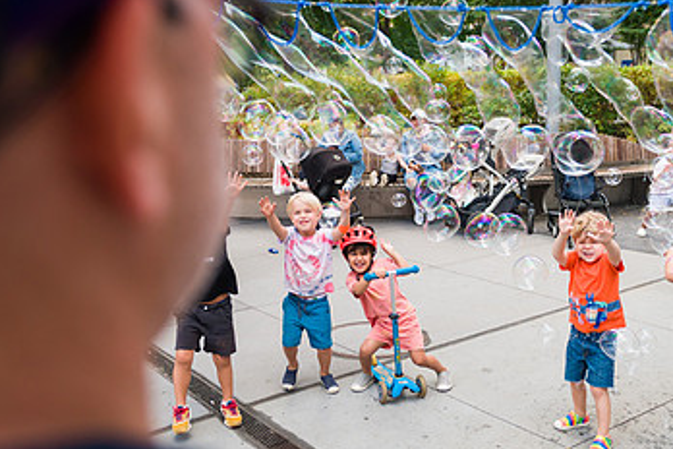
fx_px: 748
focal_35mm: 40
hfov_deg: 48.3
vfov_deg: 33.3
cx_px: 383
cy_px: 271
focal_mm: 24
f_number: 3.2
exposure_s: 1/1250
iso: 1250
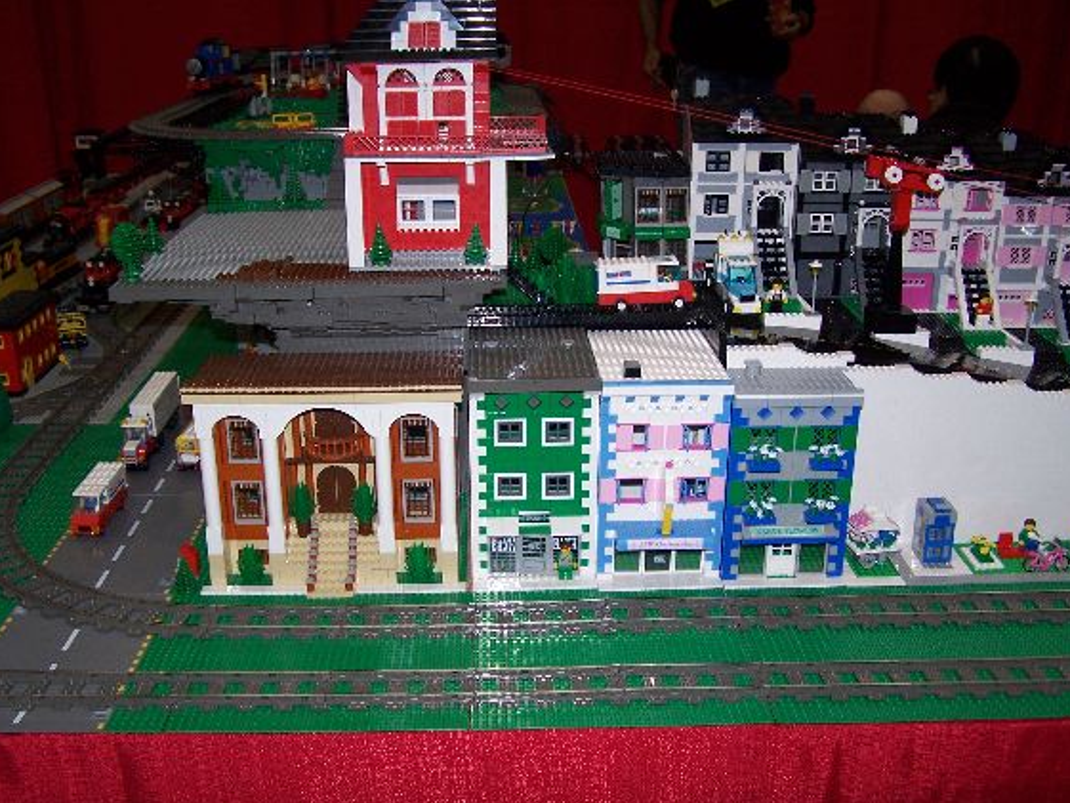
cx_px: 544
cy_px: 410
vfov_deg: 36.8
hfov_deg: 47.9
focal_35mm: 39
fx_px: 1206
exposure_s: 1/60
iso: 140
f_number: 2.8
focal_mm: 6.3
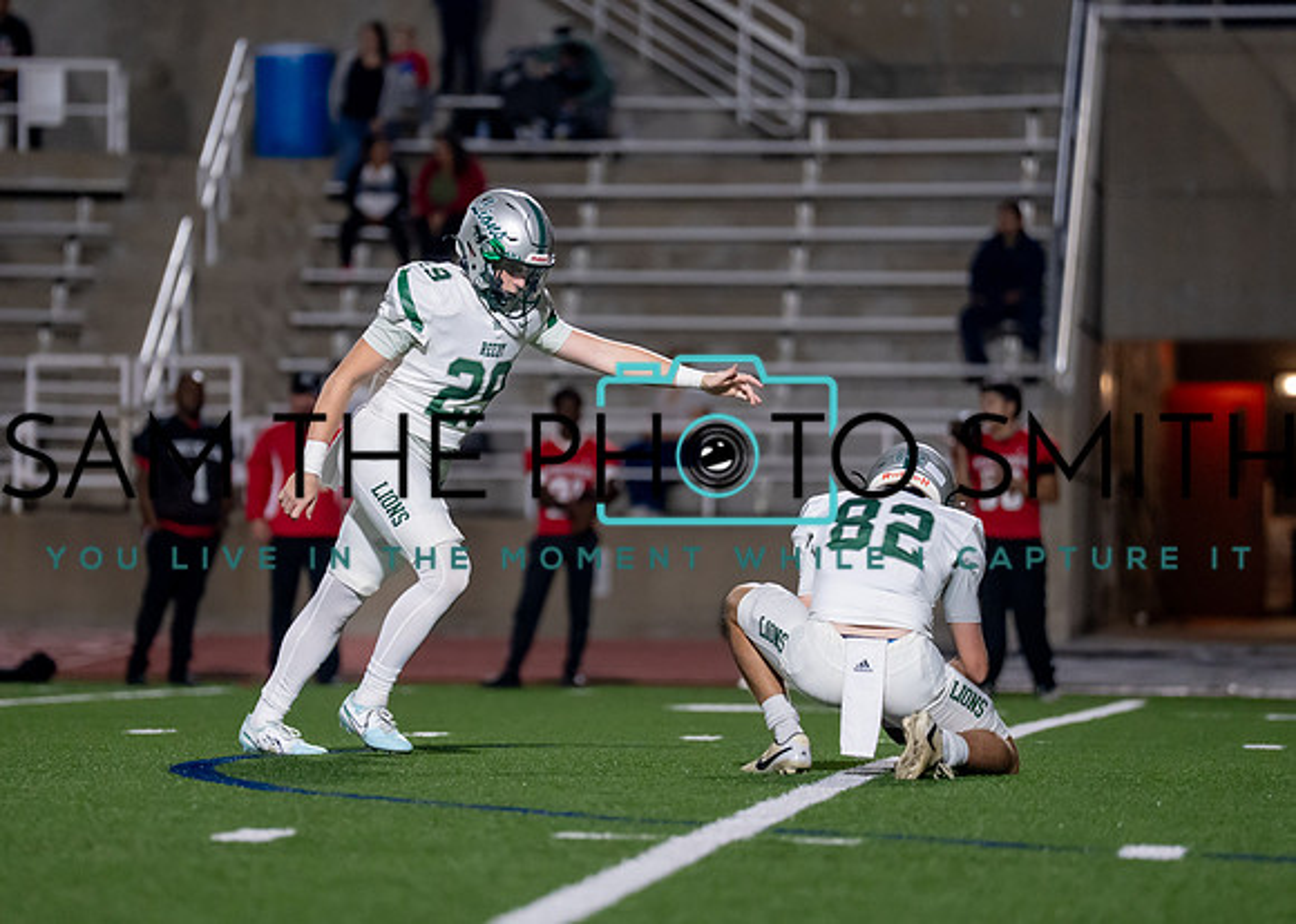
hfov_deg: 7.2
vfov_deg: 5.1
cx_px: 498
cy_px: 419
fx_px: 10323
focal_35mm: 281
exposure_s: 1/1250
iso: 3200
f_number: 2.8
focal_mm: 200
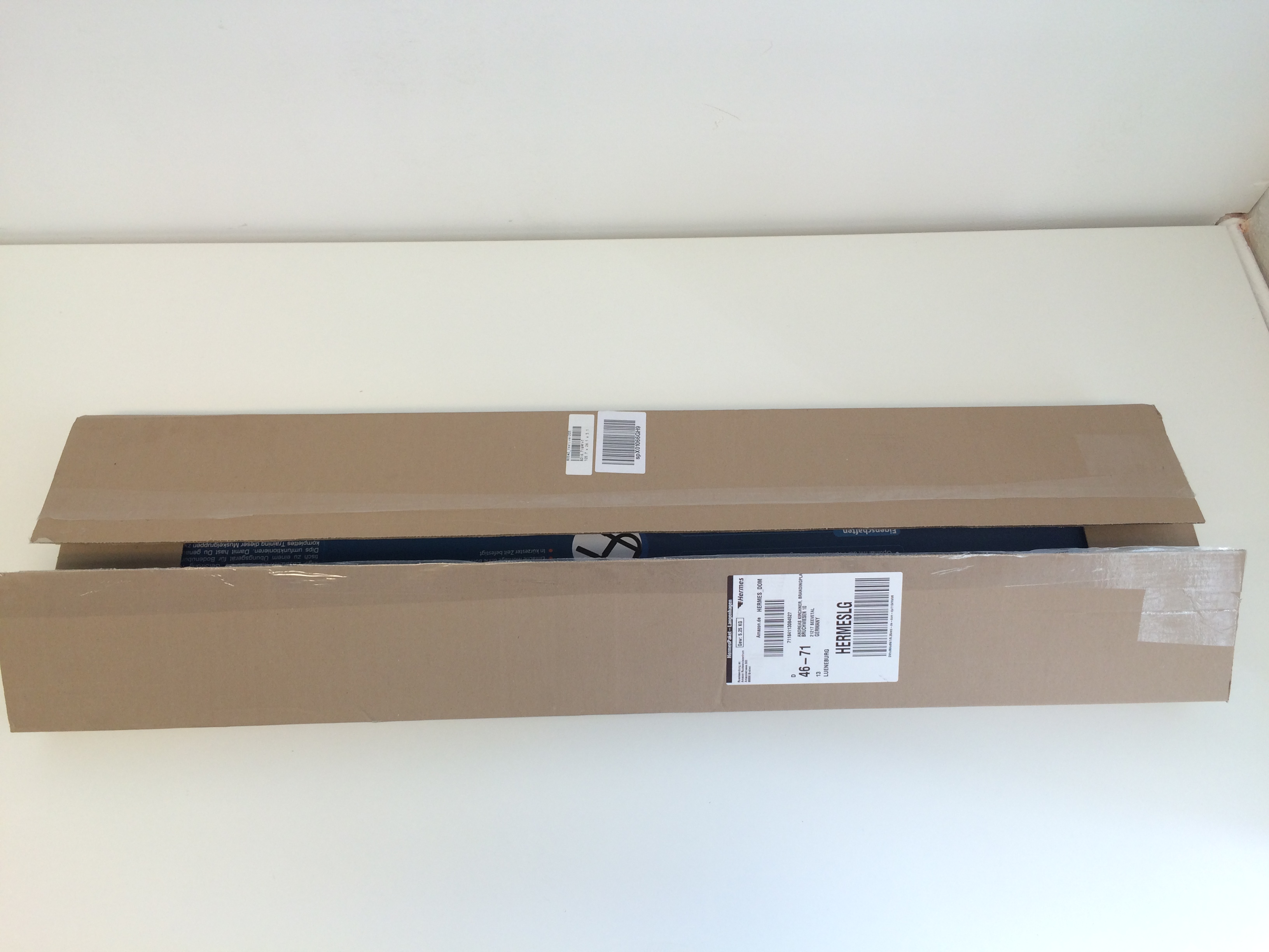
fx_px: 1063
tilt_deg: -60.5
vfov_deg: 48.2
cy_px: 476
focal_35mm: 29
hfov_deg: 61.7
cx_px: 634
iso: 40
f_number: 2.2
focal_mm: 4.15
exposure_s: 1/50
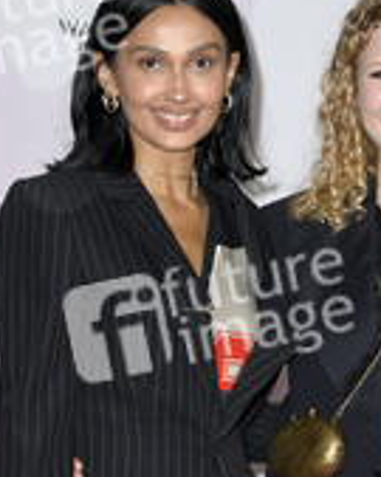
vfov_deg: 13.2
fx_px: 2032
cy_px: 457
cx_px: 291
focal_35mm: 144
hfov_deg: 10.7
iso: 400
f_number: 6.3
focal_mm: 65
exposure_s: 1/250
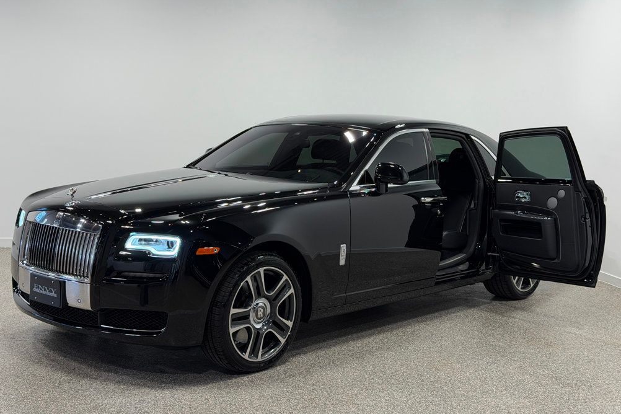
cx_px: 307
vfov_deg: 26.5
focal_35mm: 51
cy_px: 196
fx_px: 880
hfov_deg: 38.9
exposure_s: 1/238
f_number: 1.78
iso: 64
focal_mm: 6.76
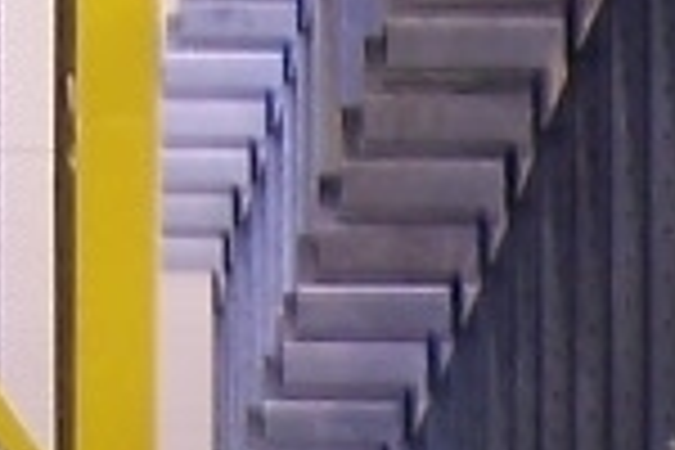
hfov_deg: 1.3
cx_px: -477
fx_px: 29398
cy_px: -1220
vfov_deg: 0.9
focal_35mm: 1568
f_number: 3.2
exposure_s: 1/8
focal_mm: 31.3
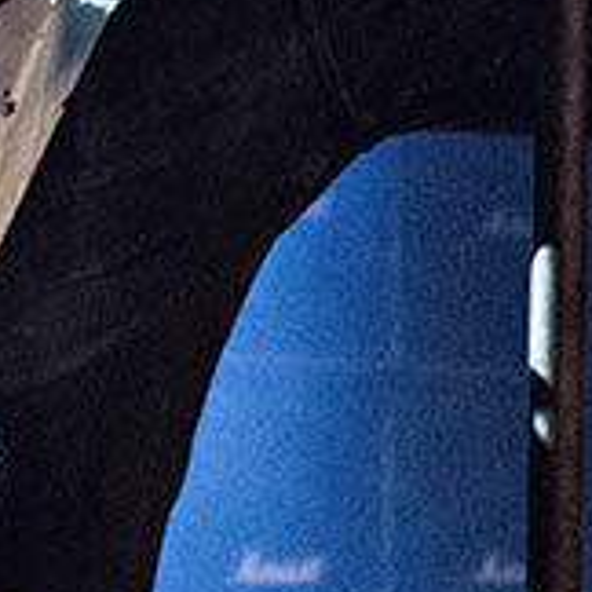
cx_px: 400
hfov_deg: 8.3
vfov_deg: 8.0
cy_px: -497
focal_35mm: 211
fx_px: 4083
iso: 4000
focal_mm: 56
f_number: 6.3
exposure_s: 1/320
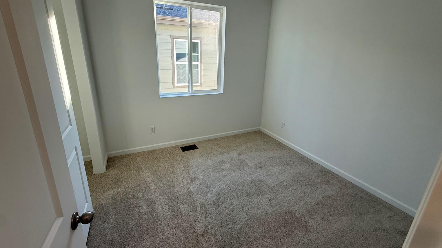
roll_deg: -1.3
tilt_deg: -17.3
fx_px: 188
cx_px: 215
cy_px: 110
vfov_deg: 66.9
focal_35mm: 16
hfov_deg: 99.3
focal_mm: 2.22
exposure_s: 1/120
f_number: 2.2
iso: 80
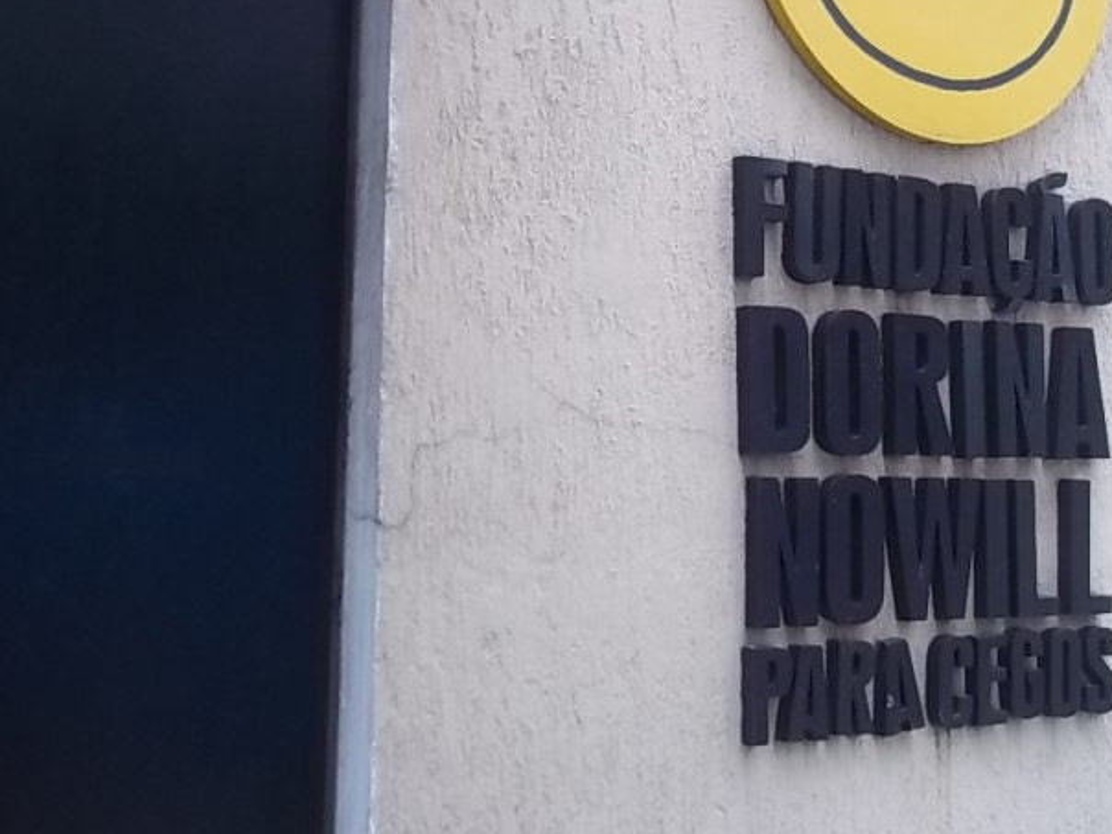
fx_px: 1960
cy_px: 215
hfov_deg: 31.5
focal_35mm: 61
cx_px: 692
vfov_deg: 23.8
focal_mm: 6.5
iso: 127
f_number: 3.1
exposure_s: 1/30
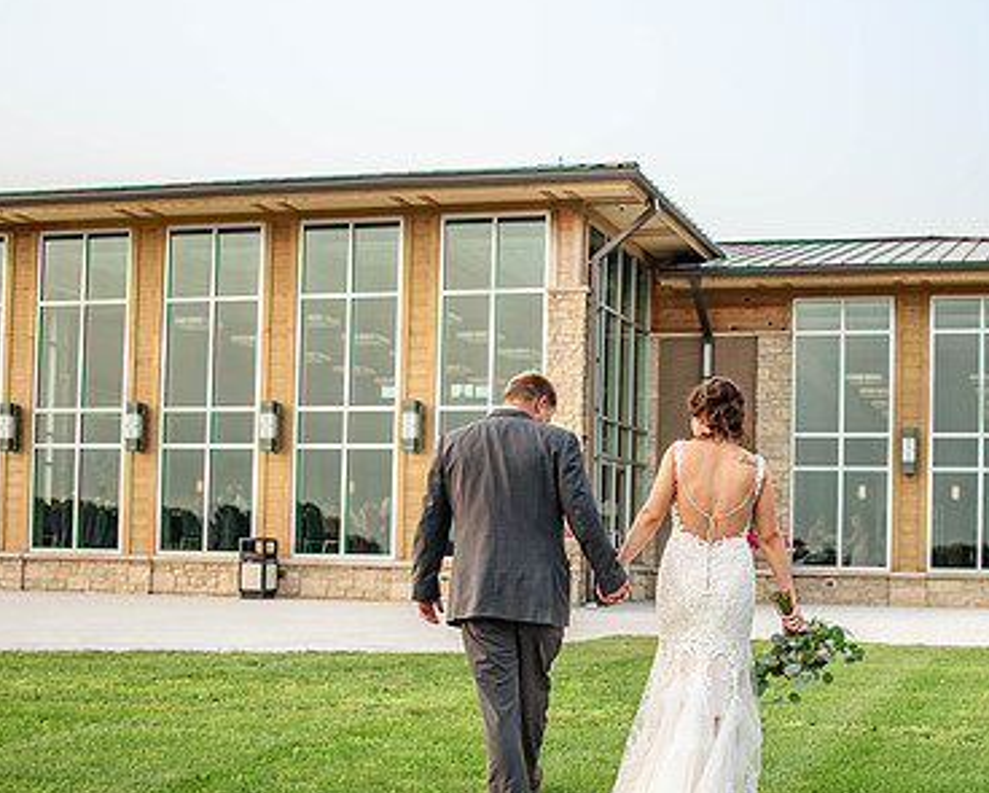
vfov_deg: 27.5
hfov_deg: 33.9
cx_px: 629
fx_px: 1611
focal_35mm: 55
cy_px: 510
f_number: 2.8
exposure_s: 1/800
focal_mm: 35
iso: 200
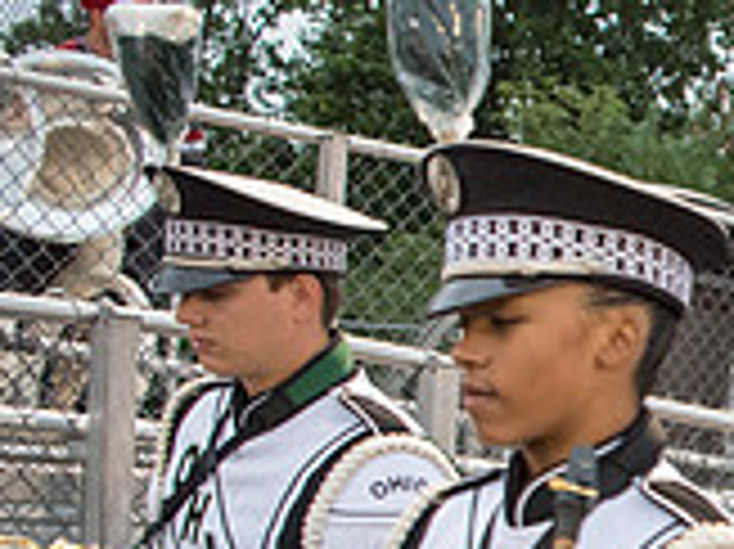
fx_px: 1737
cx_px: 1265
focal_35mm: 82
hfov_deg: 19.1
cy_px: 619
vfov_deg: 17.3
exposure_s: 1/800
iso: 2000
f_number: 3.2
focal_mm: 24
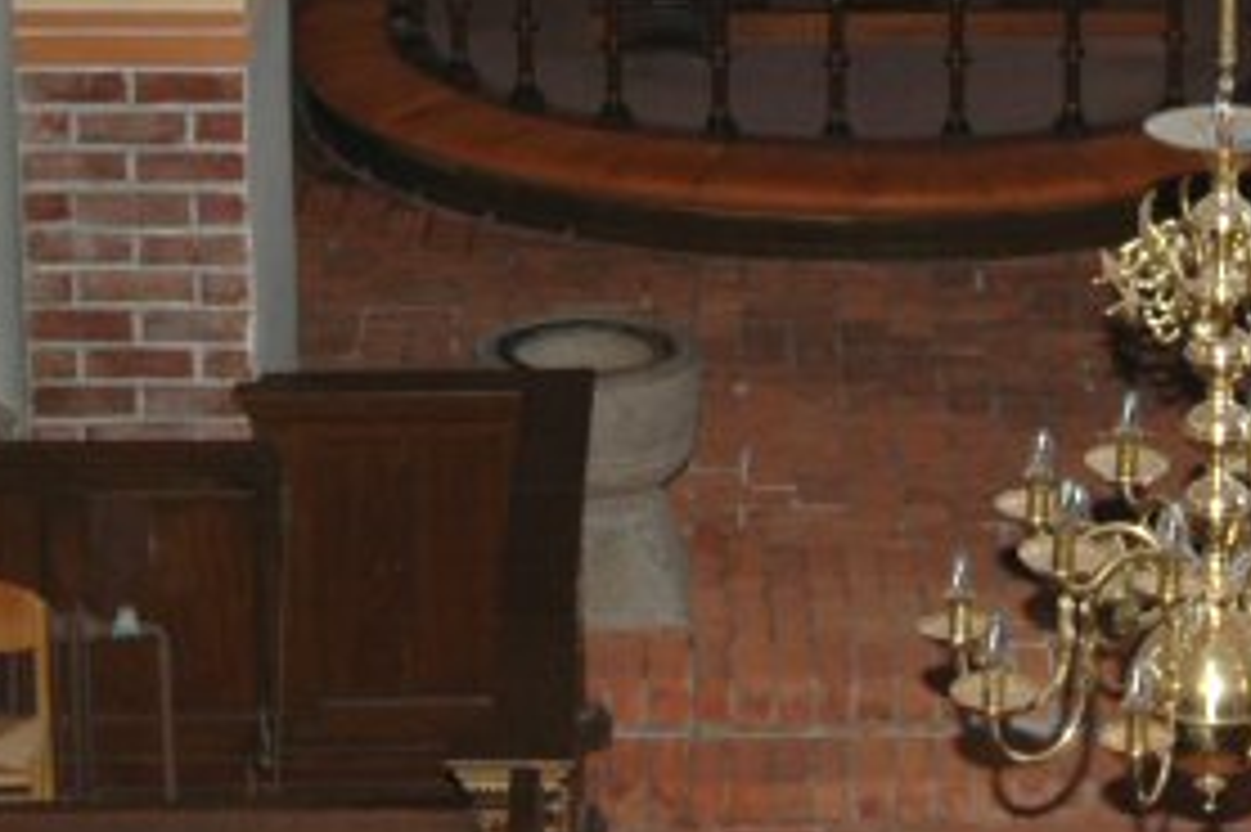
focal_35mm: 136
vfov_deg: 9.9
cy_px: -202
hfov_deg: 15.1
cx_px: 770
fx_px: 4723
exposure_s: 1/60
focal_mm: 28
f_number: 4
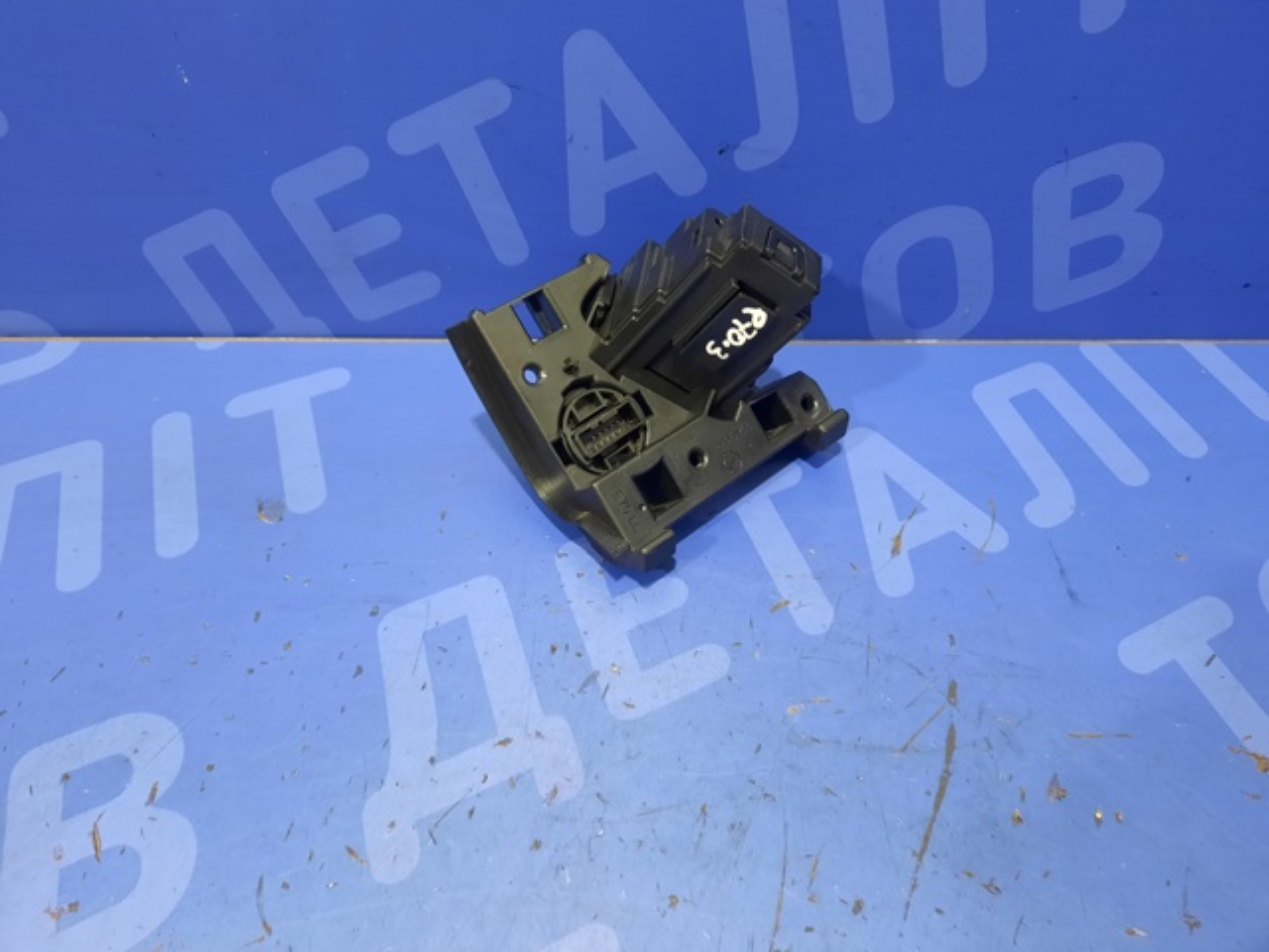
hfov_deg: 69.4
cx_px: 634
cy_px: 476
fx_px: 916
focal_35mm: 25
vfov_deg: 54.9
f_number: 2
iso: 320
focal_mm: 4.6
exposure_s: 1/25
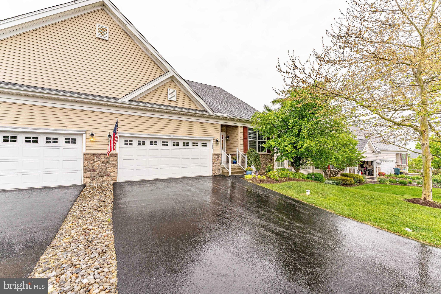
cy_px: 147
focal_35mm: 14
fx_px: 171
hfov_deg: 104.3
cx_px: 220
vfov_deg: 81.2
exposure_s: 1/125
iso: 320
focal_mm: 14
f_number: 8
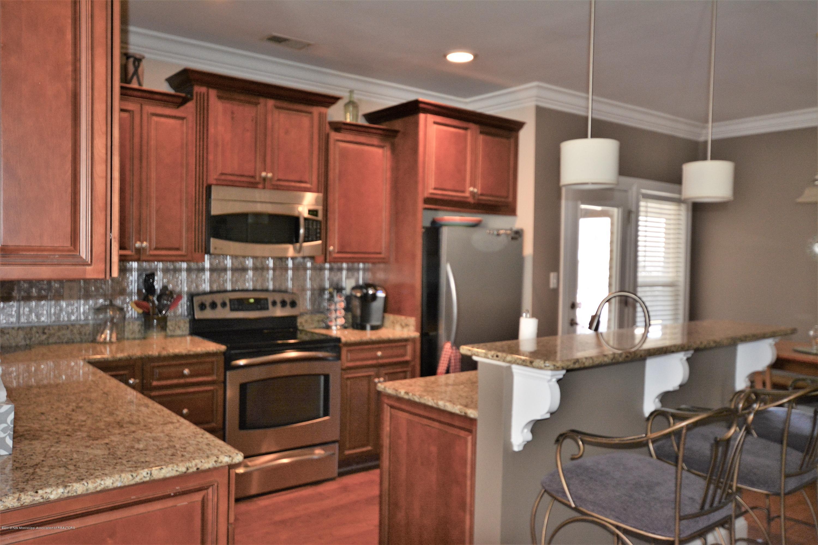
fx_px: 682
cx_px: 409
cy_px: 272
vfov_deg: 43.6
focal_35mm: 30
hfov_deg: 61.9
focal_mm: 20
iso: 800
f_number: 3.5
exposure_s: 1/60
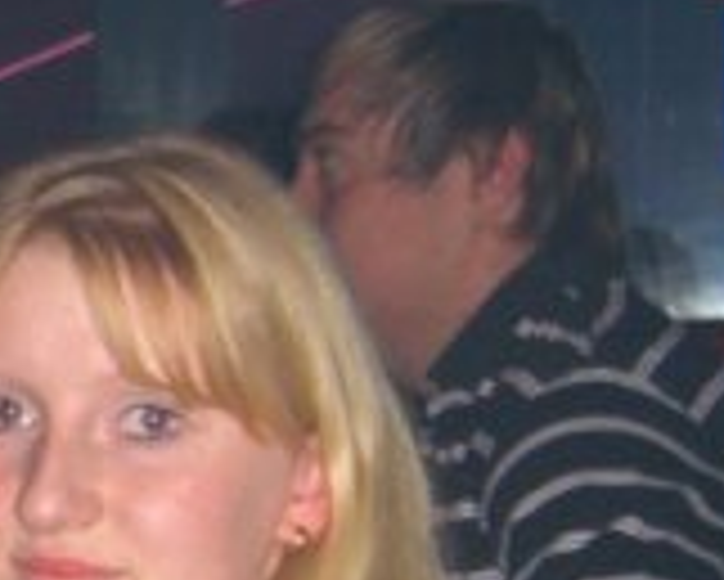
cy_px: 598
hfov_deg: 13.1
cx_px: -382
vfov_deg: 11.1
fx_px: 2959
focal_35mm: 138
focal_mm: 7.9
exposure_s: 1/60
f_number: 2.8
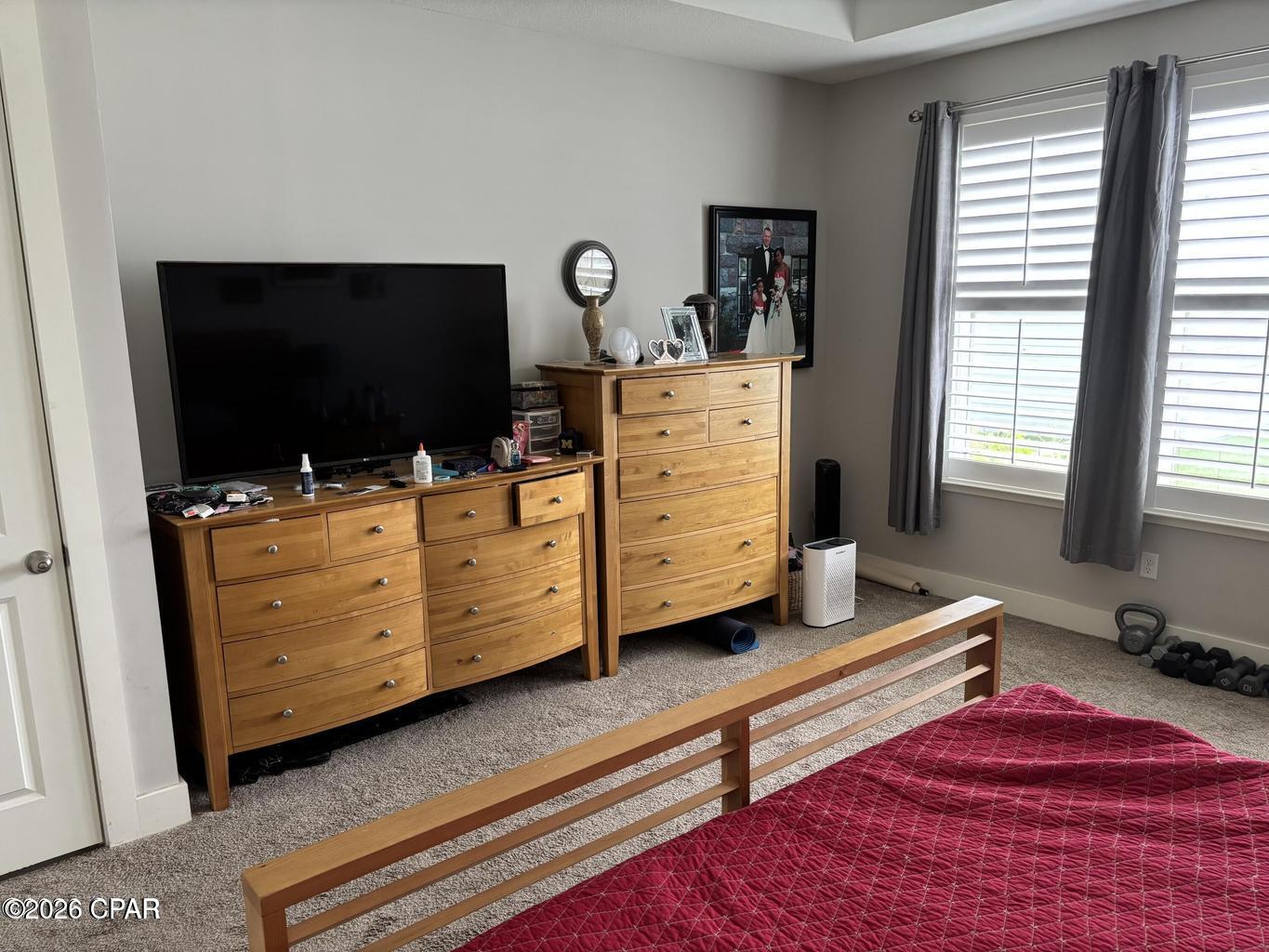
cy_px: 476
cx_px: 634
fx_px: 953
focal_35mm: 26
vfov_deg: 53.1
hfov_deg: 67.3
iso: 125
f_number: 1.6
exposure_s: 1/119
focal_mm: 5.96
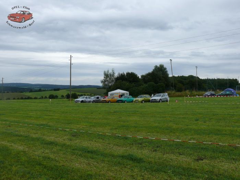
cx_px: 120
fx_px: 243
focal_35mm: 35
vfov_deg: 40.7
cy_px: 90
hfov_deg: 52.6
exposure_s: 1/250
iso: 100
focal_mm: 7.4
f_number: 5
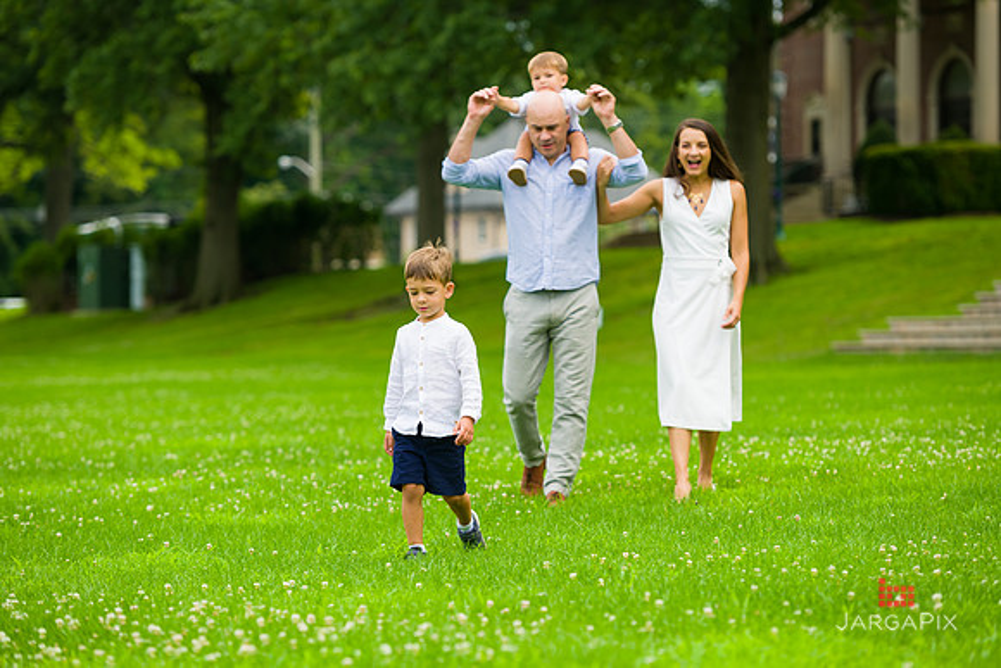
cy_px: 334
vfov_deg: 10.2
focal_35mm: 135
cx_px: 500
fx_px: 3754
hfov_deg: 15.2
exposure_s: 1/640
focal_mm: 135
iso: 200
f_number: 4
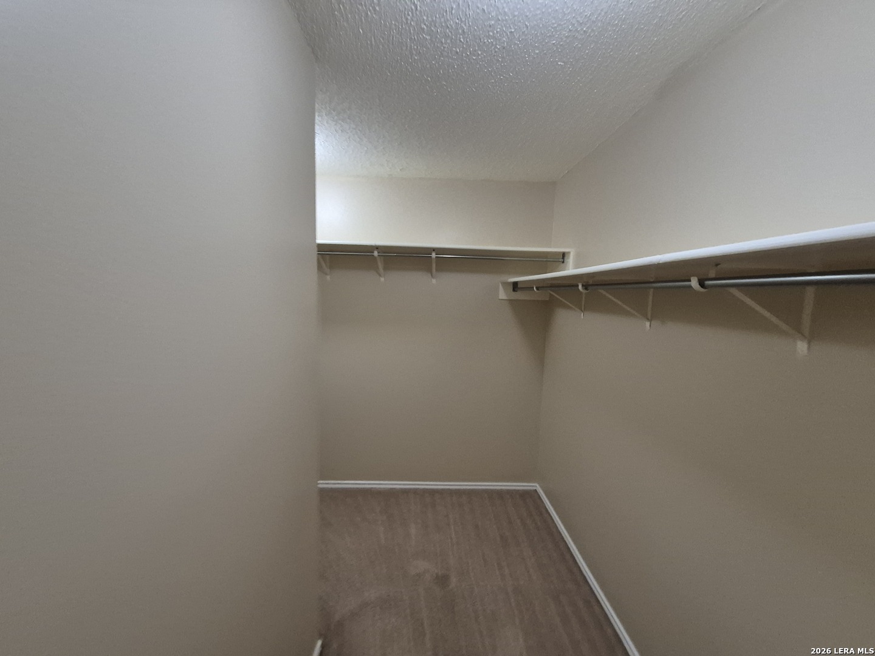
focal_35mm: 13
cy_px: 328
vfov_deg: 89.9
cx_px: 438
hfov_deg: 106.2
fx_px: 329
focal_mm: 1.74
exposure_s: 1/60
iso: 400
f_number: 2.2
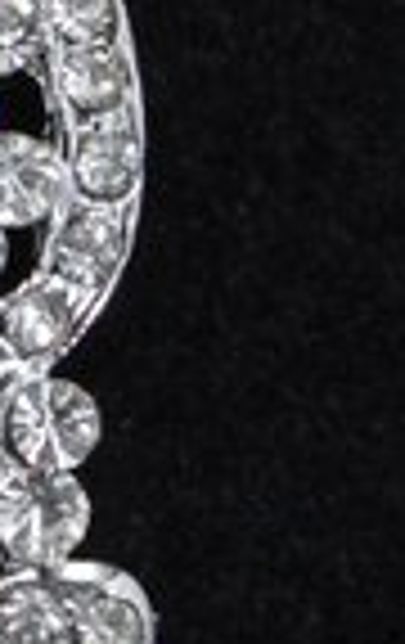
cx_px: -554
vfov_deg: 11.9
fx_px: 3075
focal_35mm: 175
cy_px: 135
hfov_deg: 7.1
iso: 100
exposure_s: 1/30
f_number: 3.2
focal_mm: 6.7
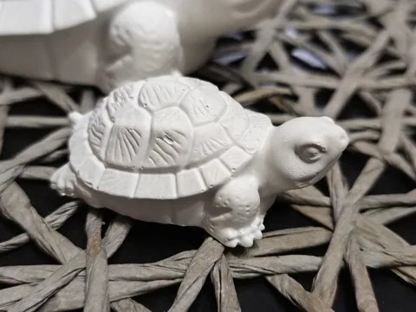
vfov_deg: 35.1
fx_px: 493
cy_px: 156
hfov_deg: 45.8
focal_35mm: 41
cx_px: 208
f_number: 1.65
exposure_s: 1/25
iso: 3200
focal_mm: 6.14
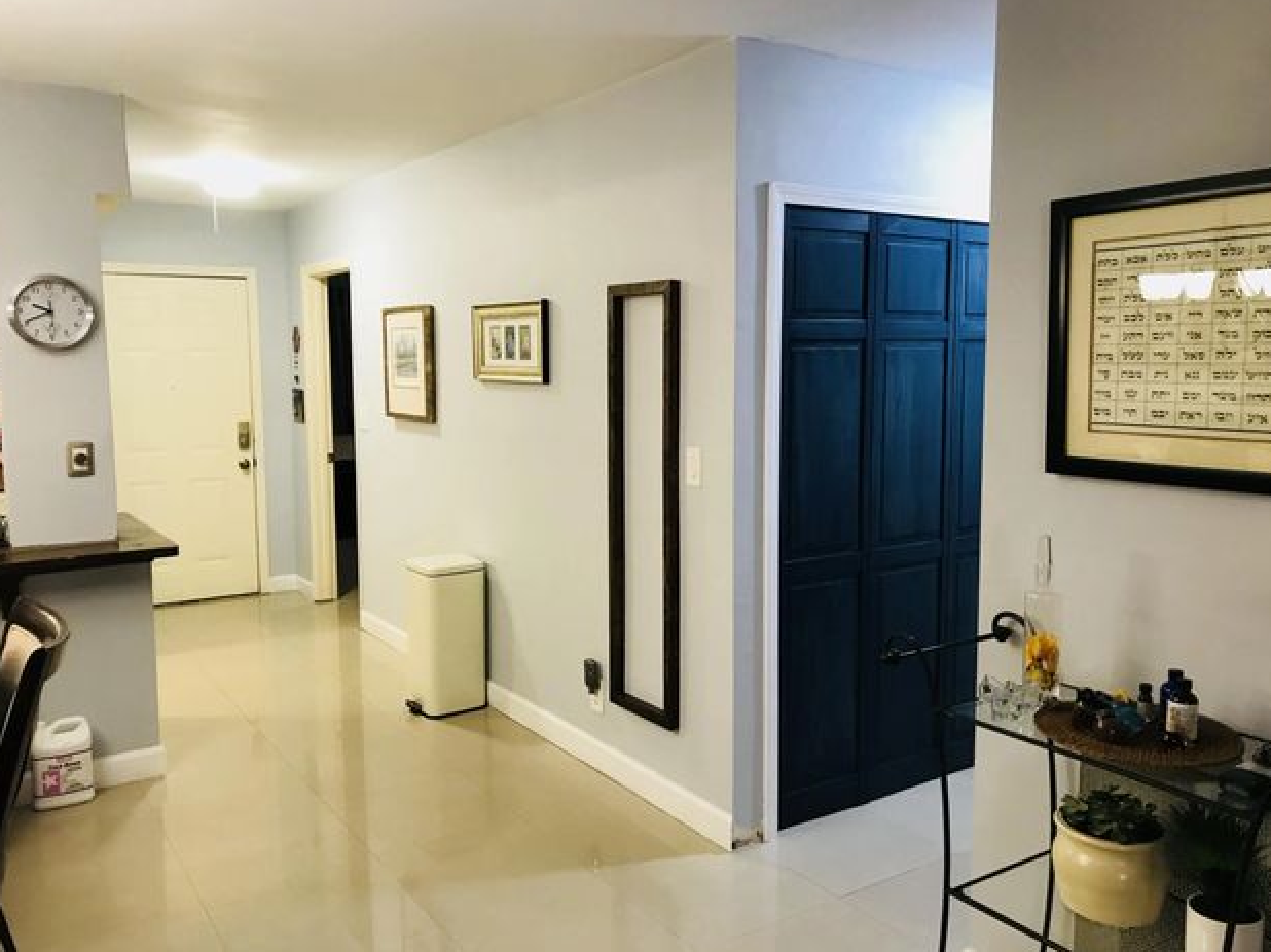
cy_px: 475
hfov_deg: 61.7
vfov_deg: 48.2
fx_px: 1064
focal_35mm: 29
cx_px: 644
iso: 50
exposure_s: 1/15
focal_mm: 3.99
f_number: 1.8
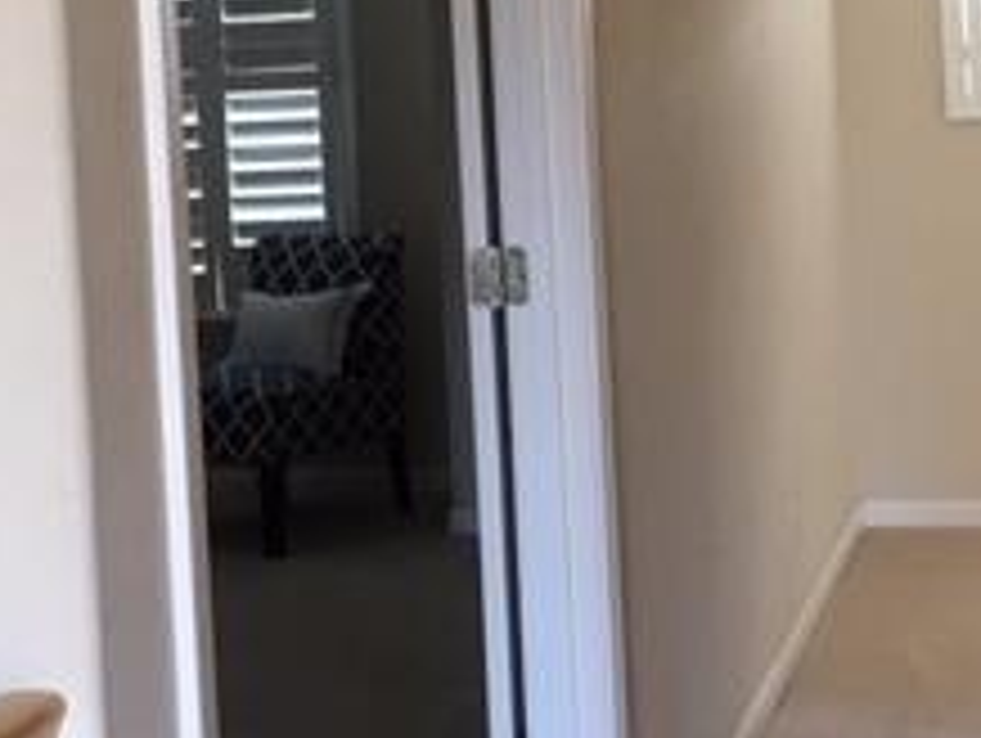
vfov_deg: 17.2
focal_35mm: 85
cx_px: 693
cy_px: 94
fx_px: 2412
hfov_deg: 22.8
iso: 80
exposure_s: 1/30
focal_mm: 4.15
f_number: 2.2
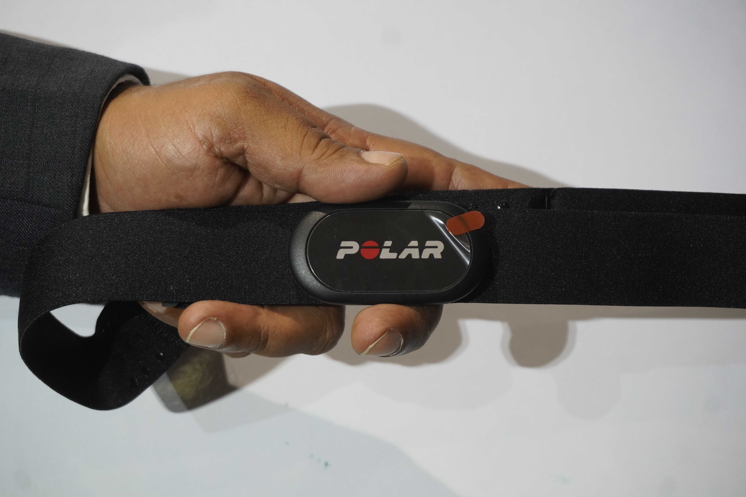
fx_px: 1368
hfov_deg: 30.5
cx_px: 373
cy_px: 248
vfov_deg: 20.6
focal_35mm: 66
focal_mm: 44
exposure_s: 1/80
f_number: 5.6
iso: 1600
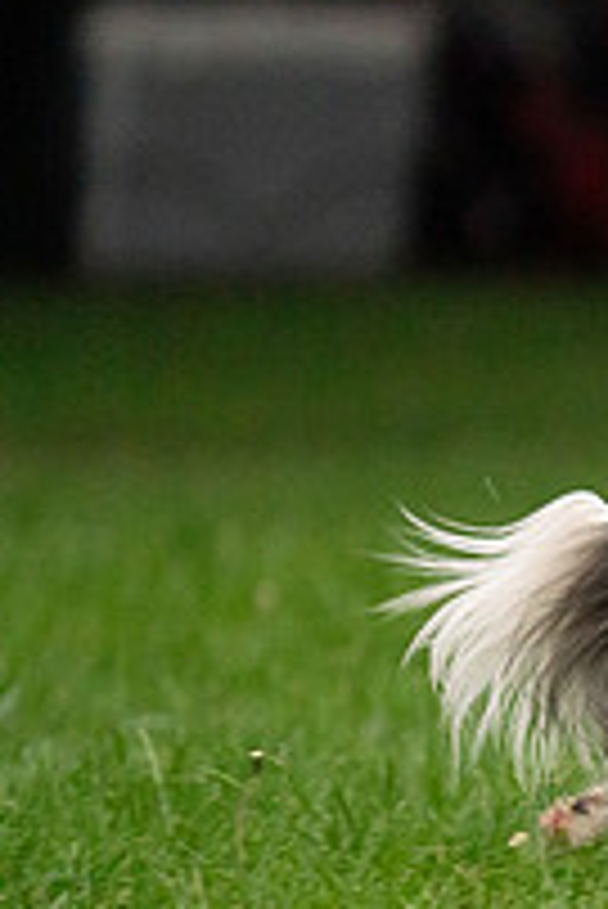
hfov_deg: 1.0
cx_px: 1239
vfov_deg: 1.6
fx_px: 33355
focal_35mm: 1319
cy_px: 628
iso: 6400
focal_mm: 459
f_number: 6.3
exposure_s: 1/1600
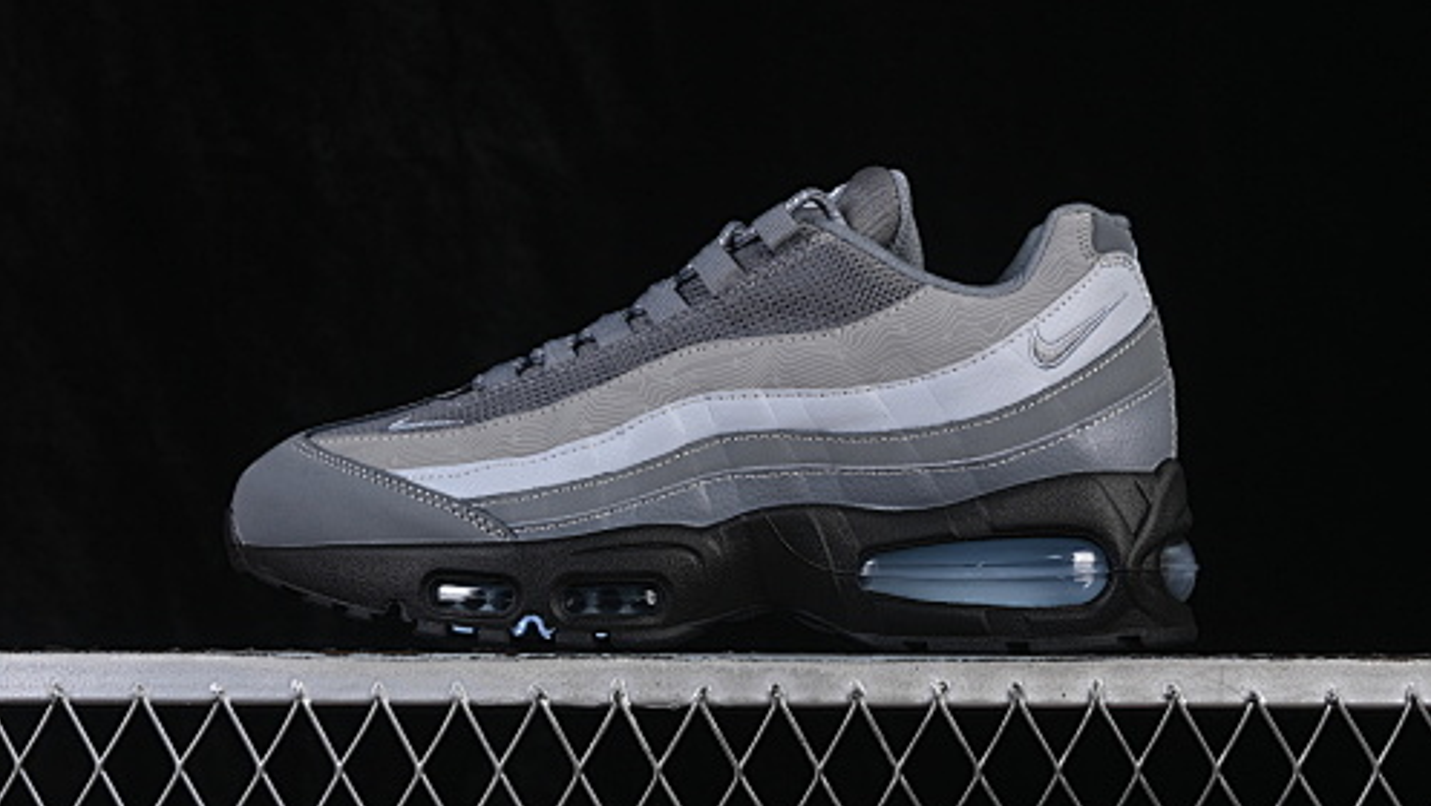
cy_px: 353
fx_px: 2999
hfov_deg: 26.8
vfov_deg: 15.3
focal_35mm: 79
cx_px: 717
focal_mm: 50
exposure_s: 1/80
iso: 160
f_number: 8
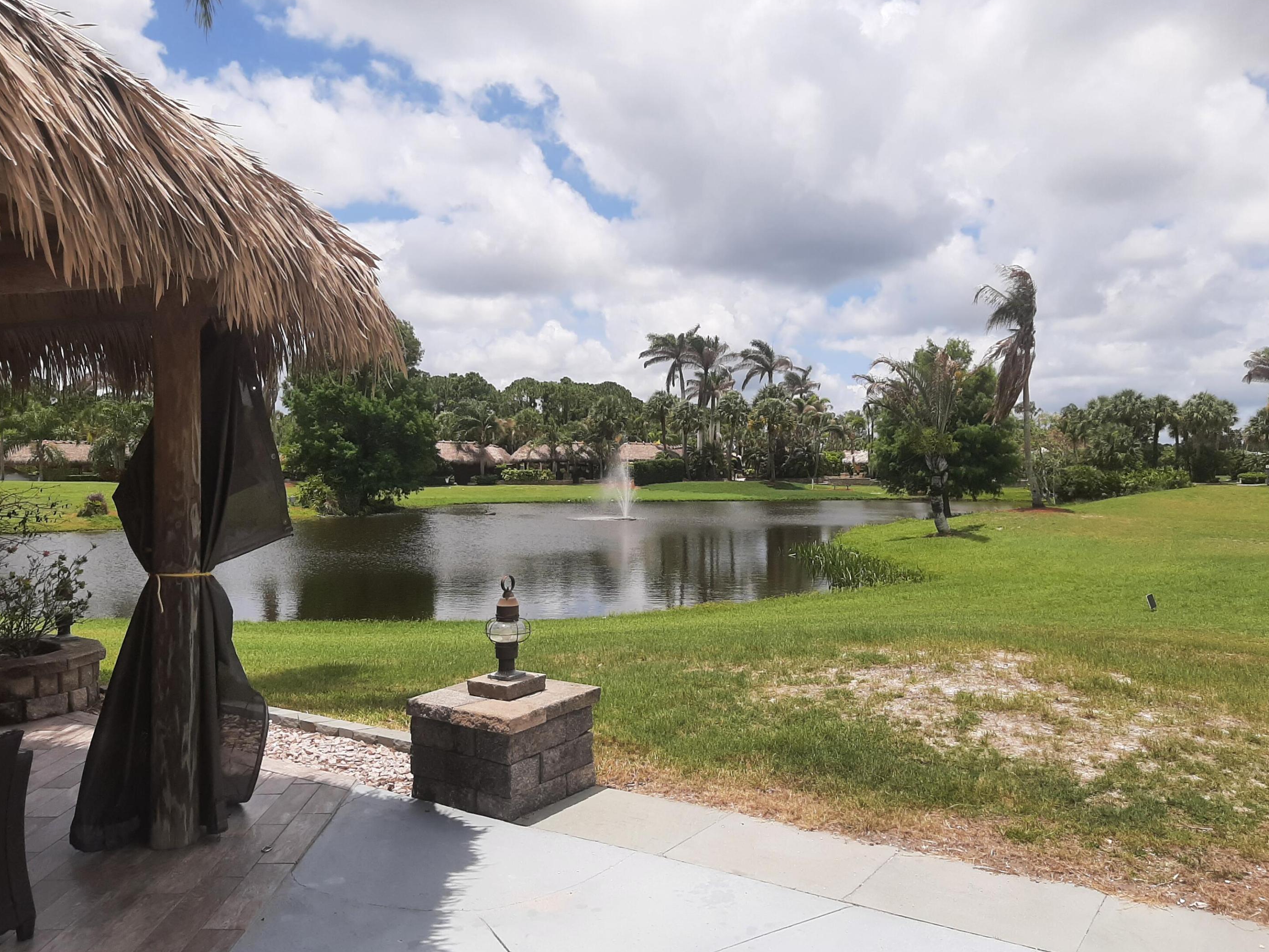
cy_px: 487
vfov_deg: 51.4
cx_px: 643
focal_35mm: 27
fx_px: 990
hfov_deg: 65.3
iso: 40
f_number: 1.7
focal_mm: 3.93
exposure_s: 1/3984
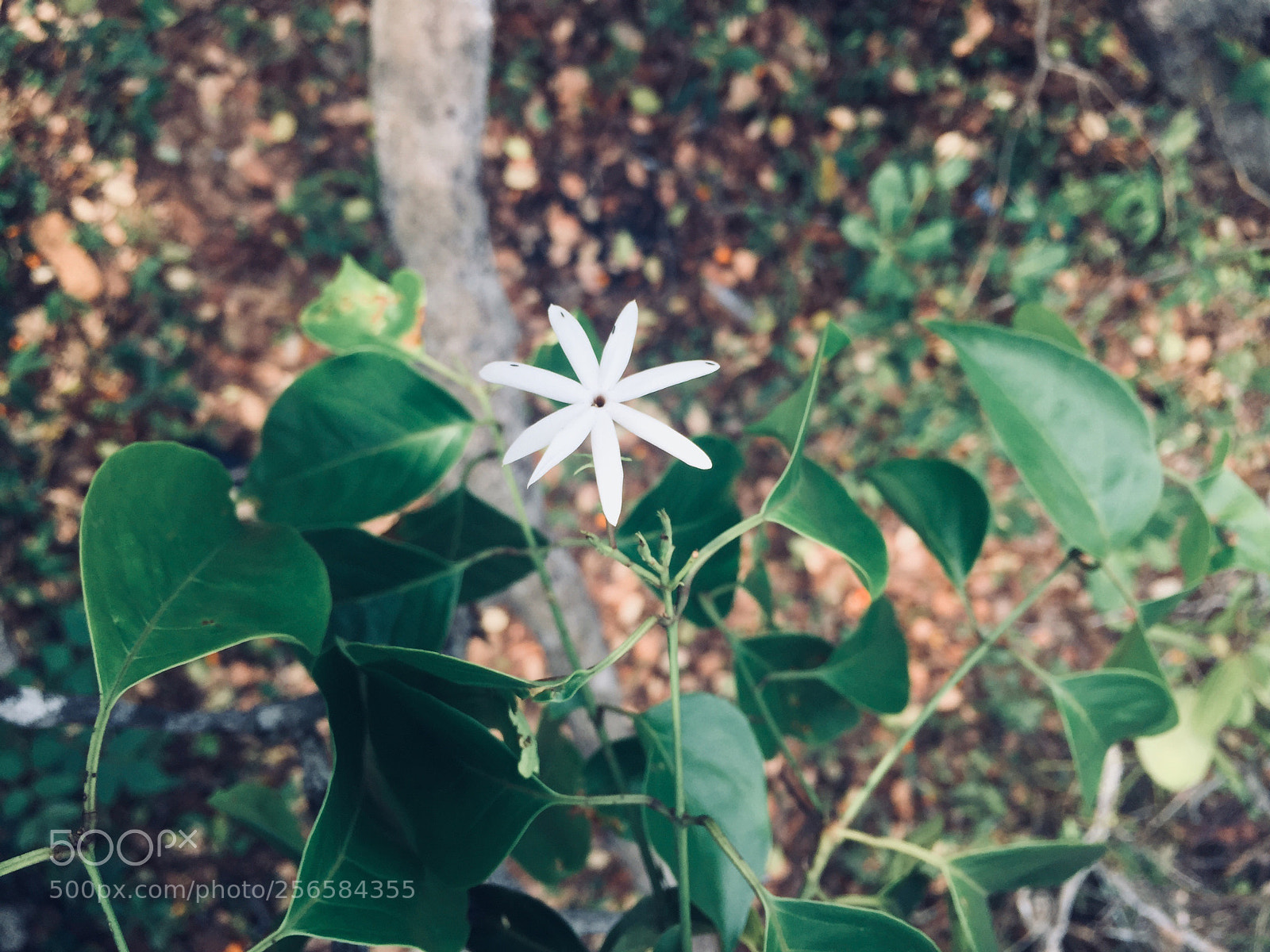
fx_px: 1064
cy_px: 476
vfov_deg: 48.2
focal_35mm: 29
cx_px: 635
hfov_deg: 61.7
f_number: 2.2
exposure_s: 1/344
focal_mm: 4.15
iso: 32
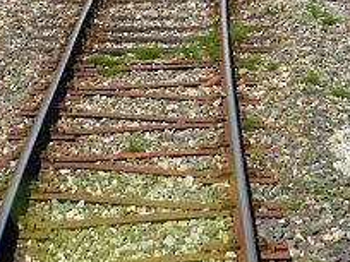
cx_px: 328
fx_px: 1638
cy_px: -65
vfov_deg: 9.0
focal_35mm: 162
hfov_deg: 12.1
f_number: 4.2
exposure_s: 1/500
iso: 80
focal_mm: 9.8
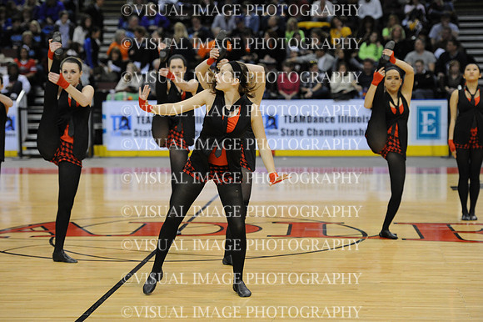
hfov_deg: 19.5
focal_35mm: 105
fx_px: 1408
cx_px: 242
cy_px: 161
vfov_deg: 13.0
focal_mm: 105
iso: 5000
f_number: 3.2
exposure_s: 1/640
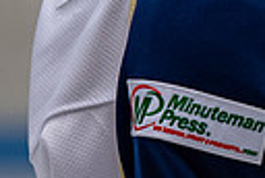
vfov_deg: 1.4
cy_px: -90
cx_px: 429
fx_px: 7511
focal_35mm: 1018
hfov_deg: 2.0
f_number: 3.2
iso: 800
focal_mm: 150
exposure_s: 1/800
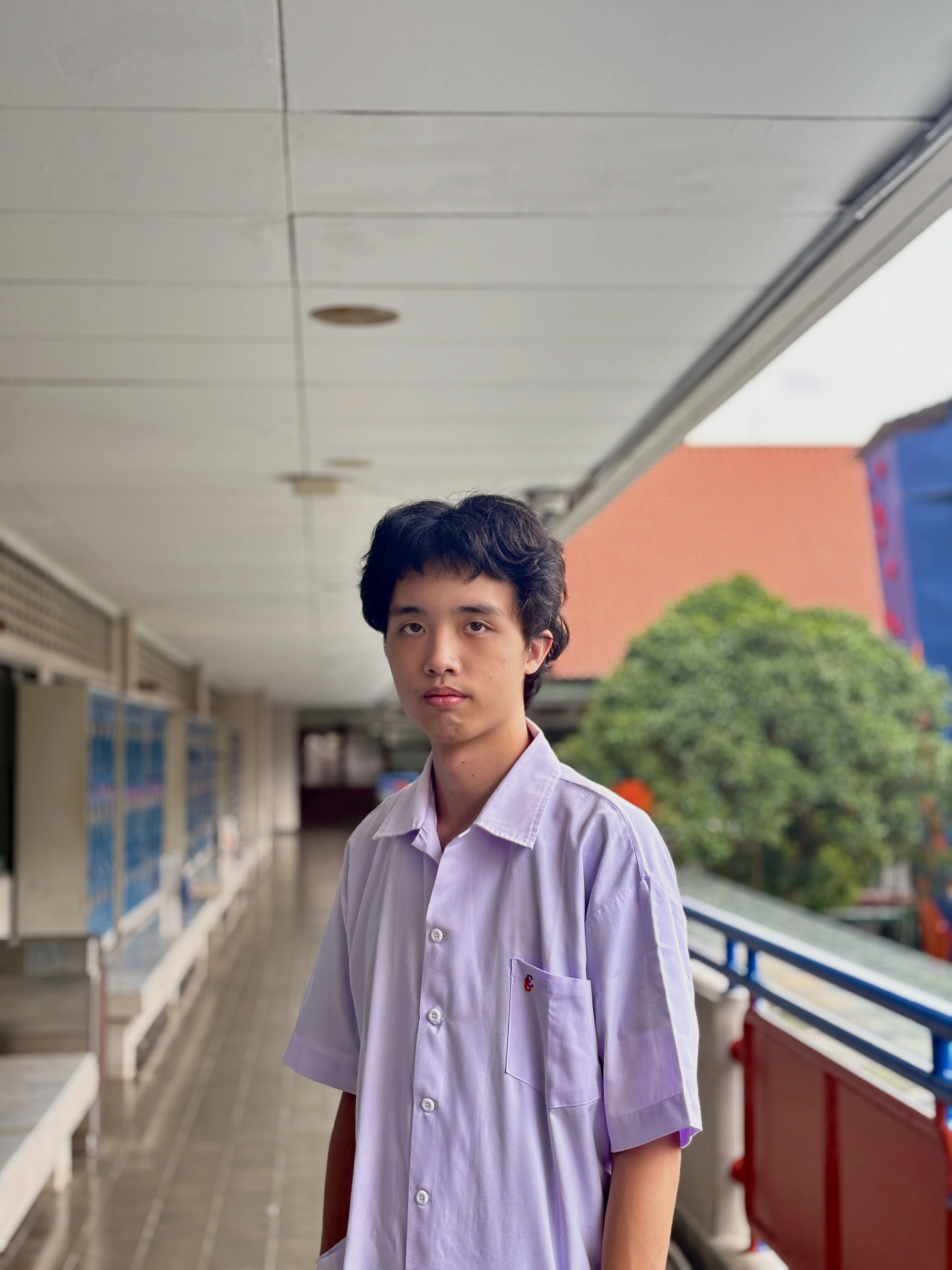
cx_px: 476
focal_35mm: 52
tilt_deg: +2.8
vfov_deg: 36.8
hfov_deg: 28.0
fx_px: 1907
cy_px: 635
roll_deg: -1.0
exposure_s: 1/143
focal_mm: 5.96
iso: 50
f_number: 1.6
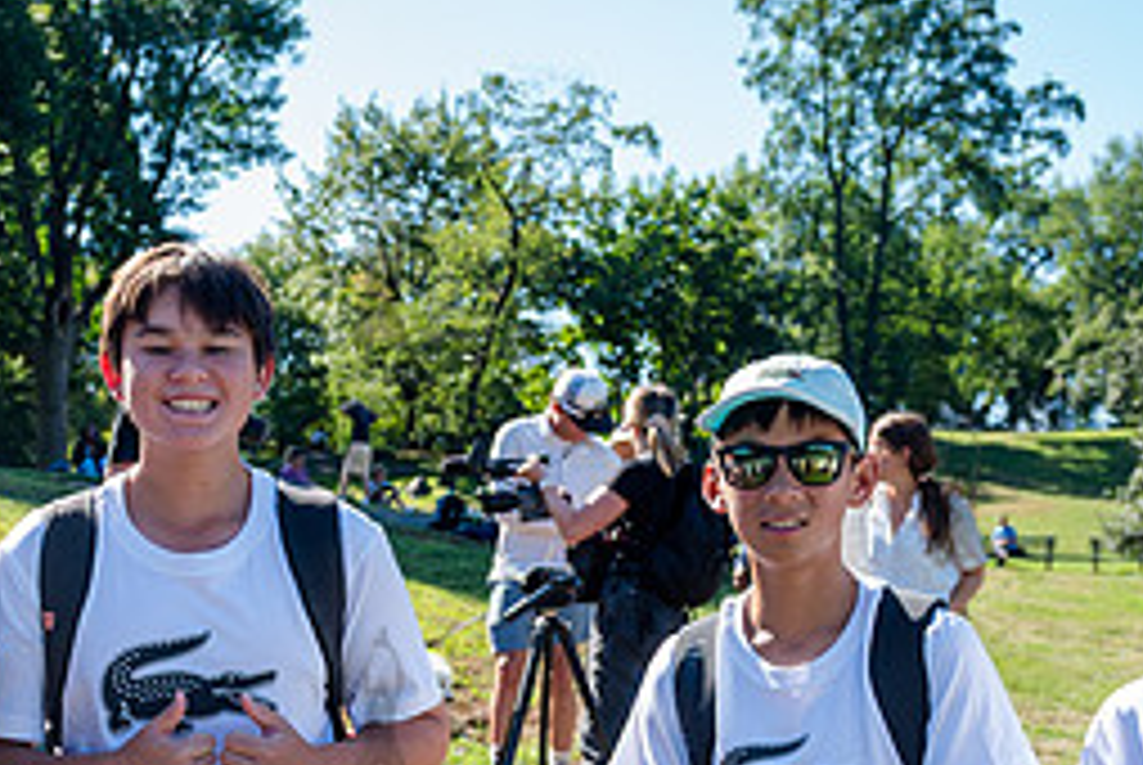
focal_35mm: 65
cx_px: 385
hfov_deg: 30.7
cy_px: 655
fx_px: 2066
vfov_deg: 20.6
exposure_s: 1/500
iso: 200
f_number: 4
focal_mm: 27
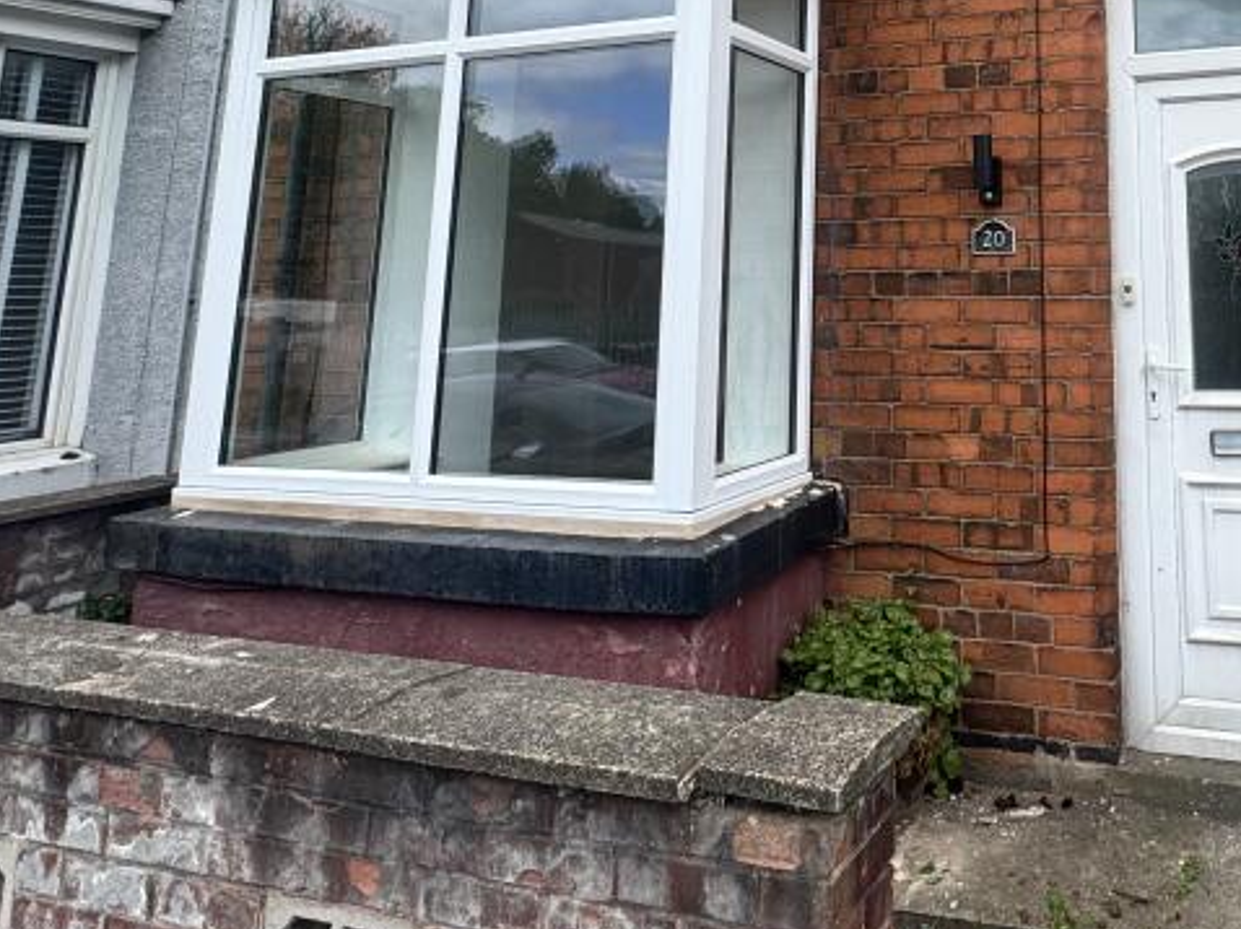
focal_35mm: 30
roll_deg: +0.6
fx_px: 1075
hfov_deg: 55.3
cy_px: 93
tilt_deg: +11.8
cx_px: 1013
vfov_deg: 42.8
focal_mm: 2.22
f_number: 2.2
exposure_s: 1/713
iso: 40
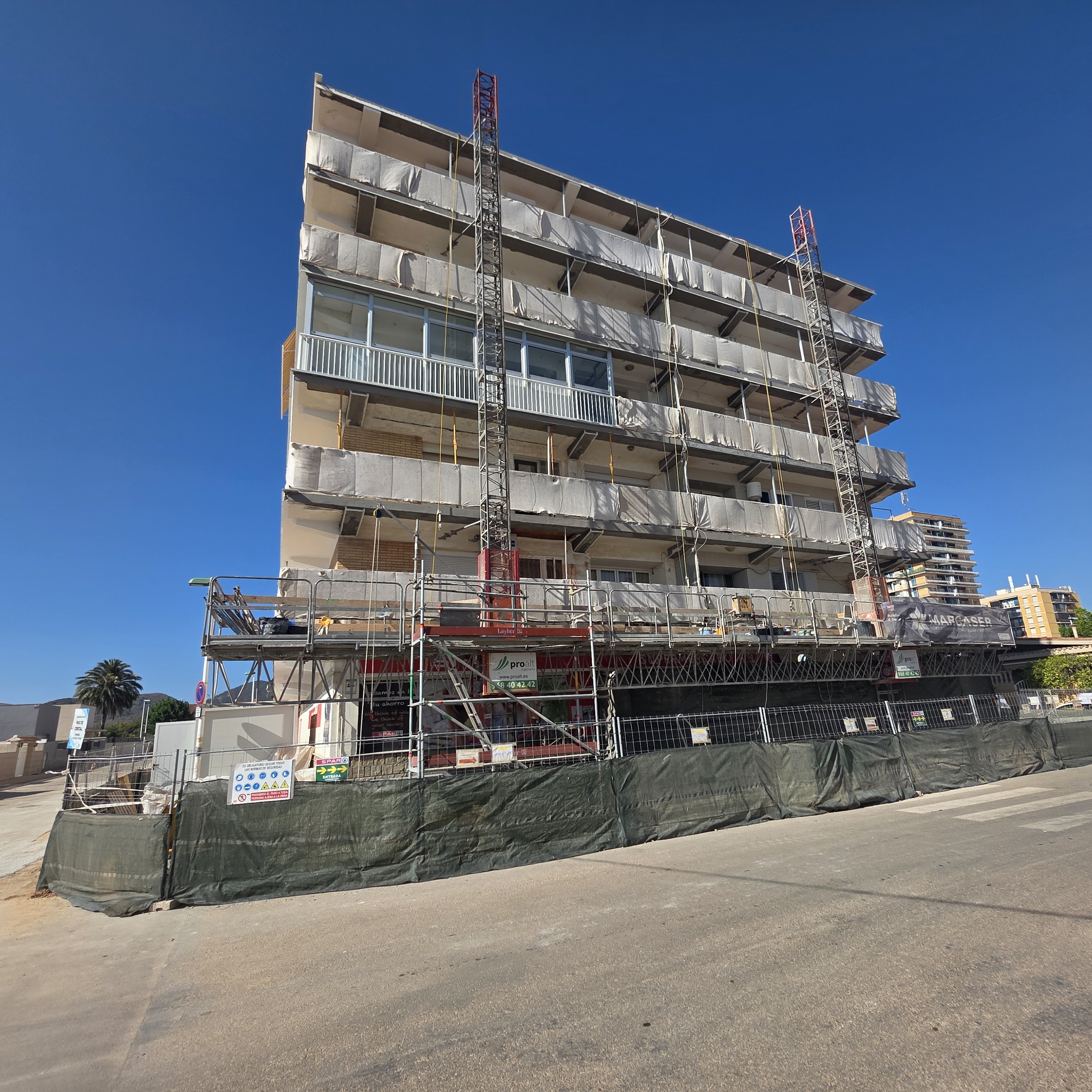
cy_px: 547
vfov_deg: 87.4
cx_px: 591
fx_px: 571
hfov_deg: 87.2
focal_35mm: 16
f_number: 1.9
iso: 40
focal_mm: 2.2
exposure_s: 1/2820
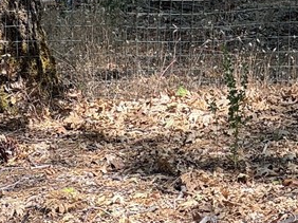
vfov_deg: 5.2
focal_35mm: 280
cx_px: 272
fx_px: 2408
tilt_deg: -13.4
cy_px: -147
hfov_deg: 7.1
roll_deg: -0.9
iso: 25
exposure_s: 1/125
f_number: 2.8
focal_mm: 9
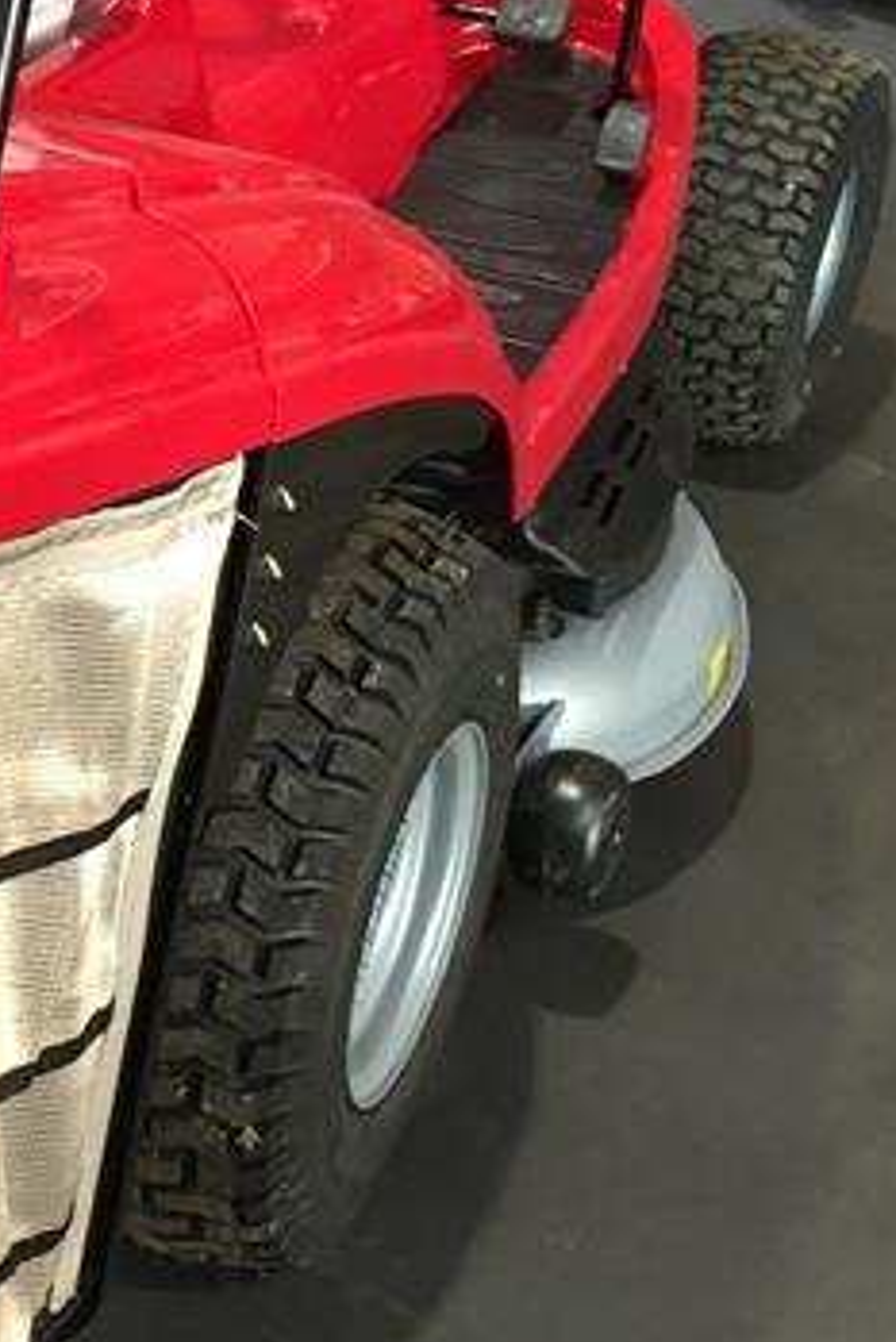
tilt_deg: -27.2
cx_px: -188
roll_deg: -0.5
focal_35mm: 82
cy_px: 435
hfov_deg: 16.0
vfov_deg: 24.6
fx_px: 3058
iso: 160
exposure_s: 1/33
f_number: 2.2
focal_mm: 4.15
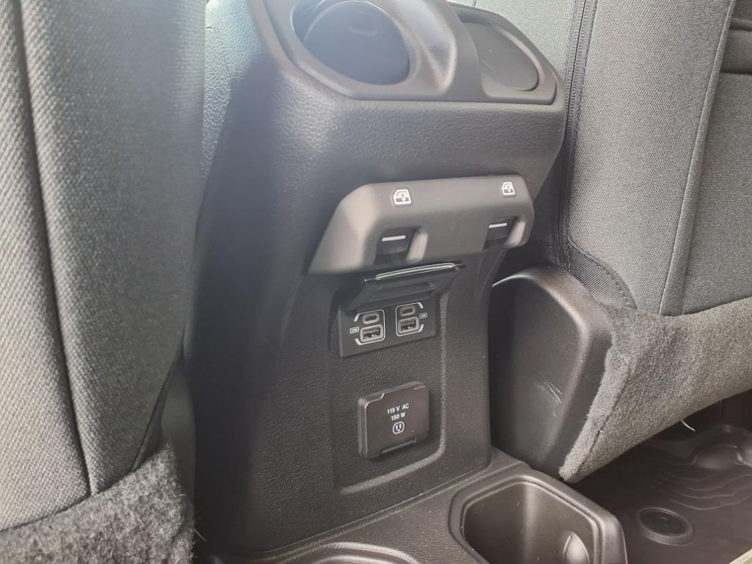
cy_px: 282
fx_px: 587
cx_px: 376
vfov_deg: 51.4
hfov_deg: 65.3
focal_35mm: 27
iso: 200
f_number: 1.9
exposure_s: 1/30
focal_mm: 3.58
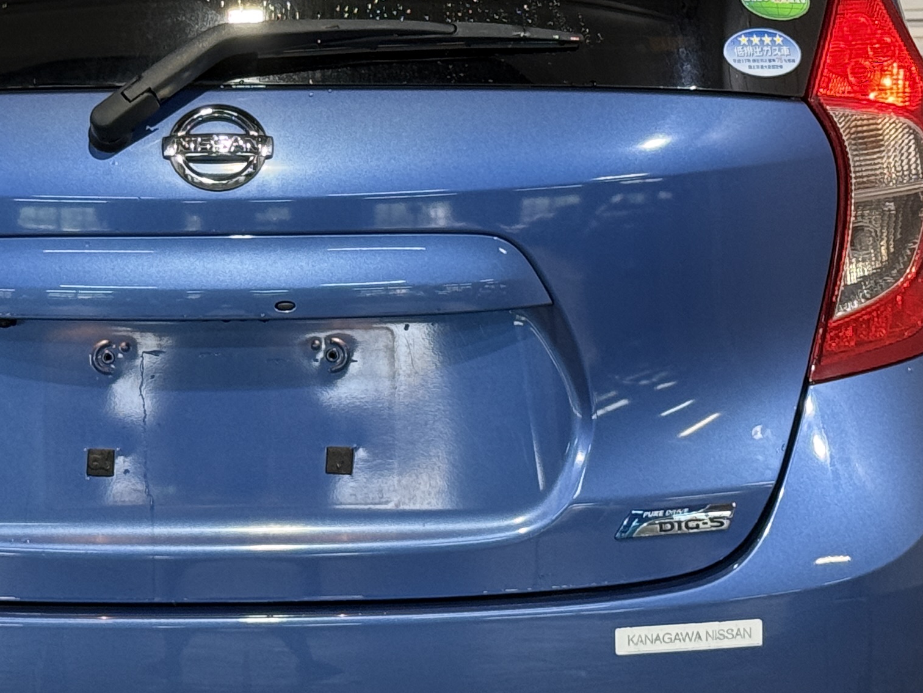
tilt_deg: -11.4
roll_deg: -0.1
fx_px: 3413
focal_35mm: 128
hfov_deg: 15.3
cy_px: 244
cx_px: 214
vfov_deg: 11.6
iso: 125
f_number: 1.78
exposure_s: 1/60
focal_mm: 6.76
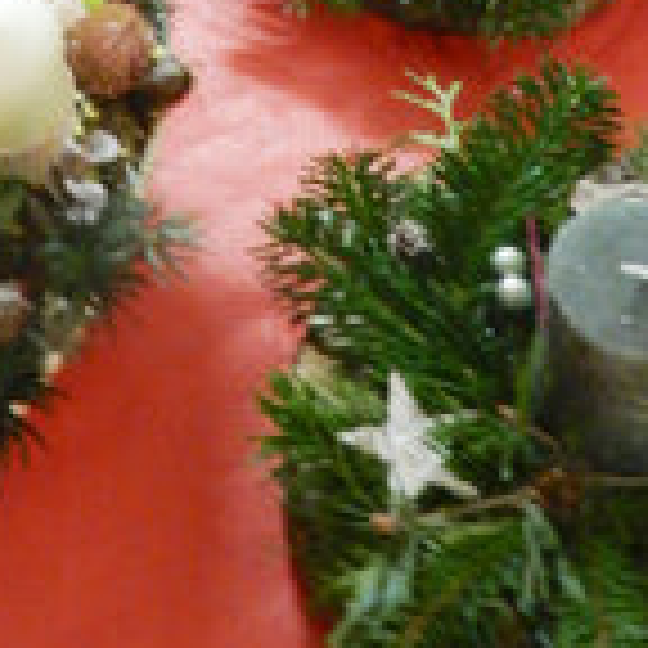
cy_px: -212
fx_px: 1970
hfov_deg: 18.7
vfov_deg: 17.4
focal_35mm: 93
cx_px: 324
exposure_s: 1/3
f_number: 4.5
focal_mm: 6.8
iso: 800
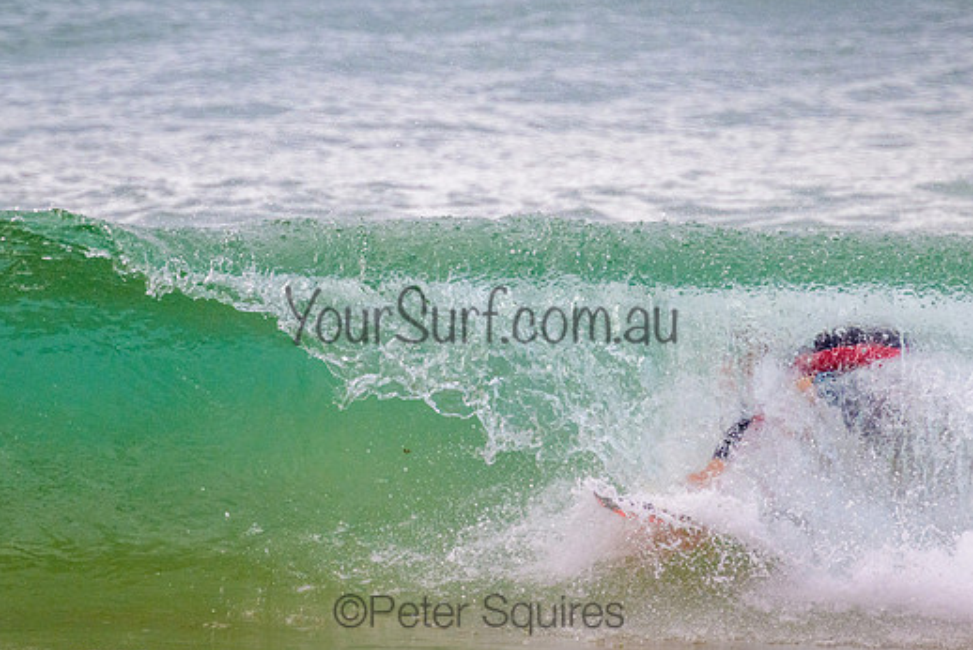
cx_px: 478
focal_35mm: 1210
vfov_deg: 1.1
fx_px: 32720
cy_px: 172
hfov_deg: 1.7
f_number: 11
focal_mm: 800
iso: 1600
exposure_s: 1/2000
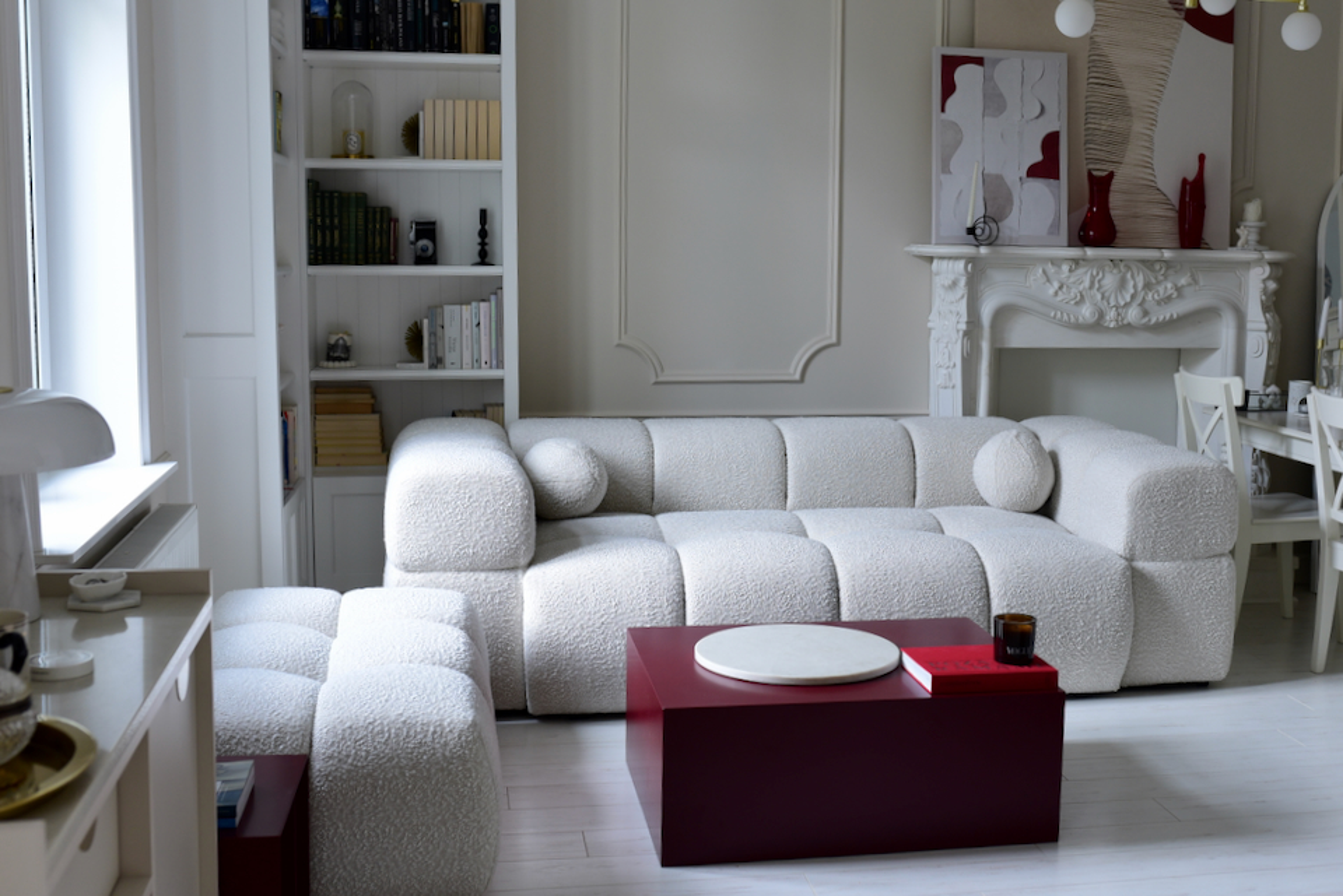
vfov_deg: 37.9
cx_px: 672
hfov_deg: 54.4
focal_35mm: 35
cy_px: 448
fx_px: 1306
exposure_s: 1/50
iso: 400
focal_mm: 35
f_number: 4.5
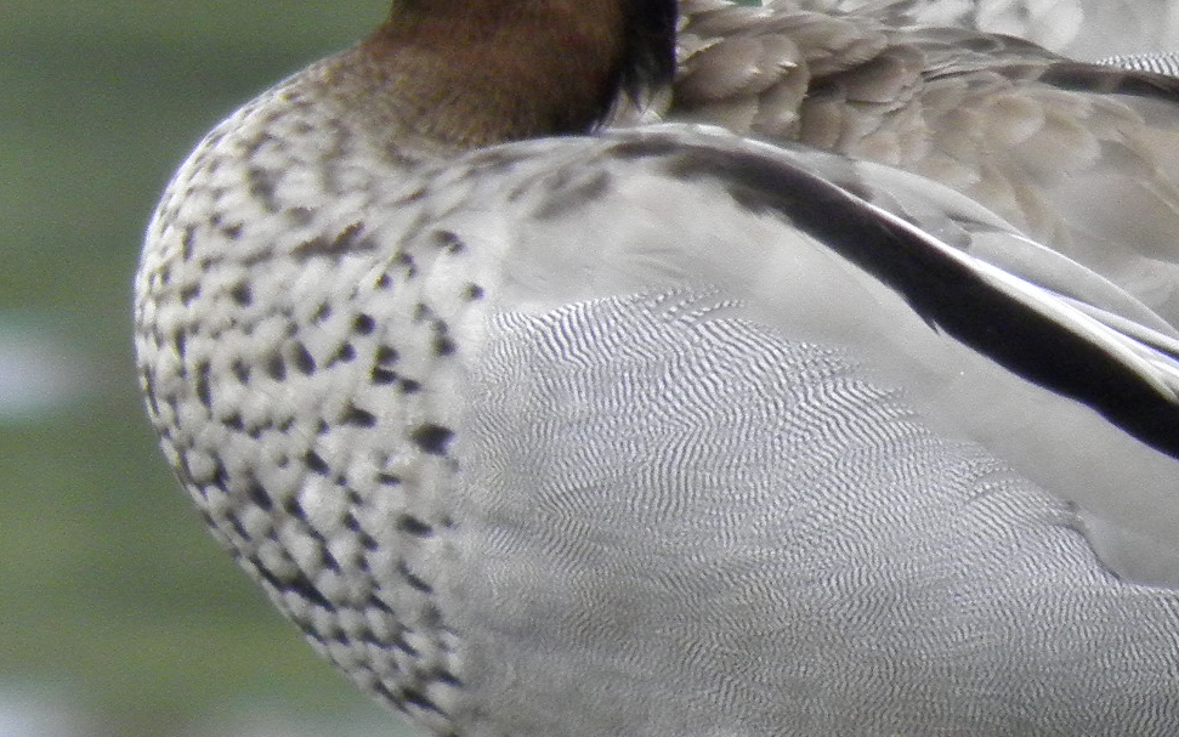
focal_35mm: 2347
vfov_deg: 0.6
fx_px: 75417
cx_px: 890
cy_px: -55
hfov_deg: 0.9
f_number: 5.6
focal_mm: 147
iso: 200
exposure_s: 1/500
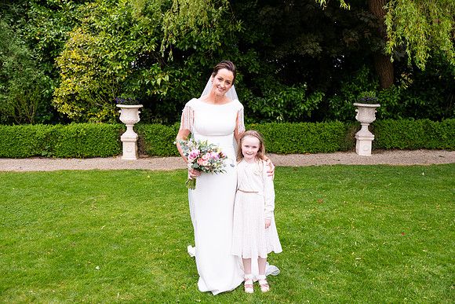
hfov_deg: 54.4
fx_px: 442
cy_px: 152
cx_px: 228
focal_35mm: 35
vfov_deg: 37.9
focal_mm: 35
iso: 200
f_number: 5
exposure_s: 1/200
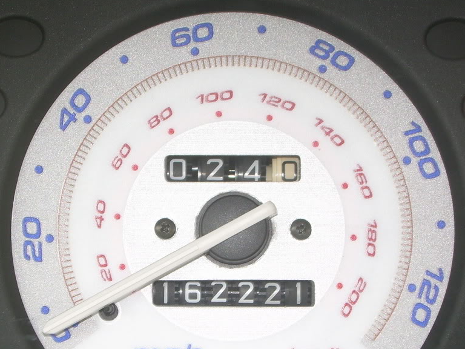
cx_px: 219
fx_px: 1236
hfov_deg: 21.3
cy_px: 224
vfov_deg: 16.0
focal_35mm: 92
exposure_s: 1/30
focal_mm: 11.8
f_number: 3.7
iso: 50
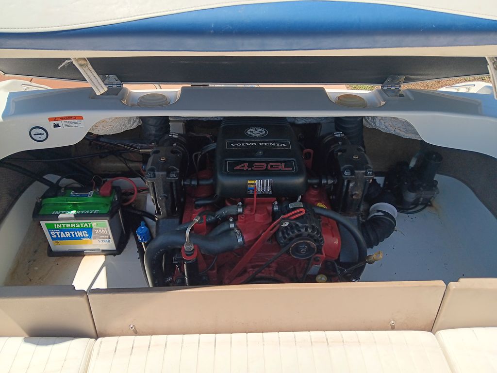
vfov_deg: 53.1
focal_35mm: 26
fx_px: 373
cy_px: 186
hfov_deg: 67.3
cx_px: 248
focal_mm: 3.98
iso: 20
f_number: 1.8
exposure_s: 1/500
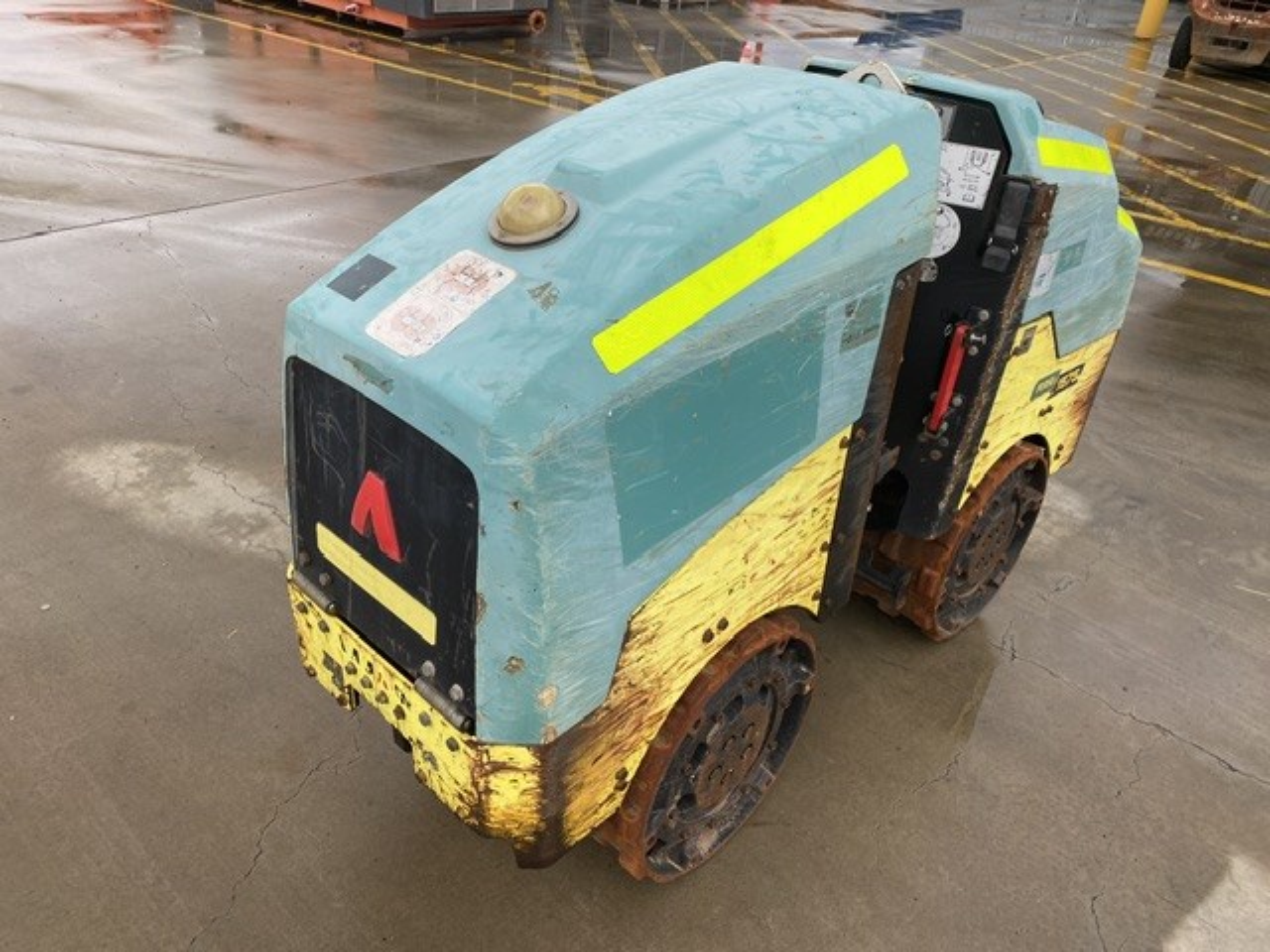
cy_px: 476
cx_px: 635
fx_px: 954
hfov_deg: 67.3
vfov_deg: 53.1
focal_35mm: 26
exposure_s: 1/312
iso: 32
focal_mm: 4.25
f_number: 1.8
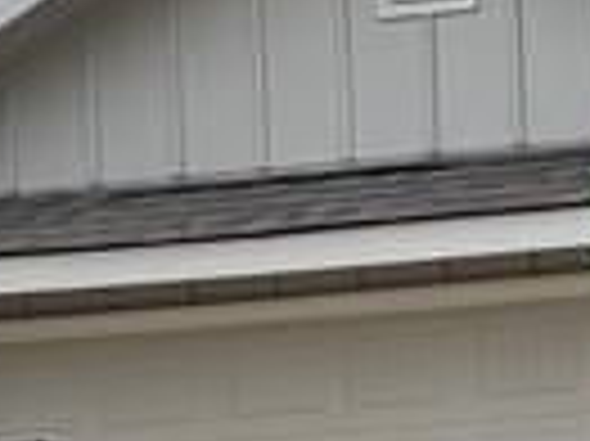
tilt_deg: +2.3
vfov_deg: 7.2
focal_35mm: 204
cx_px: 1729
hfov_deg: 8.3
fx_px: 3474
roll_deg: +3.6
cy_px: 666
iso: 50
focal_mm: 5.96
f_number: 1.6
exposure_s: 1/1912
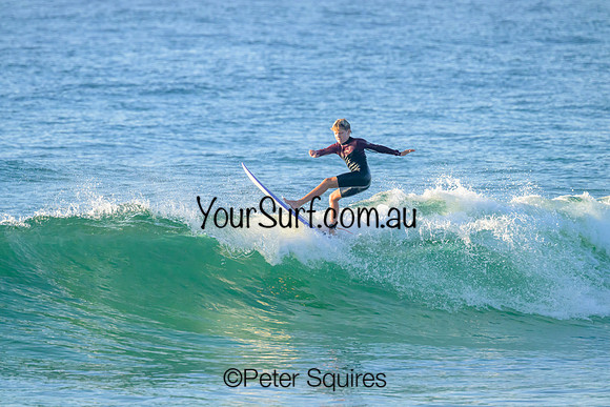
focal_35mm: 630
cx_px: 305
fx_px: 10677
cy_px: 204
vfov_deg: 2.2
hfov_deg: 3.3
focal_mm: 630
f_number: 11
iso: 2000
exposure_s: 1/2000
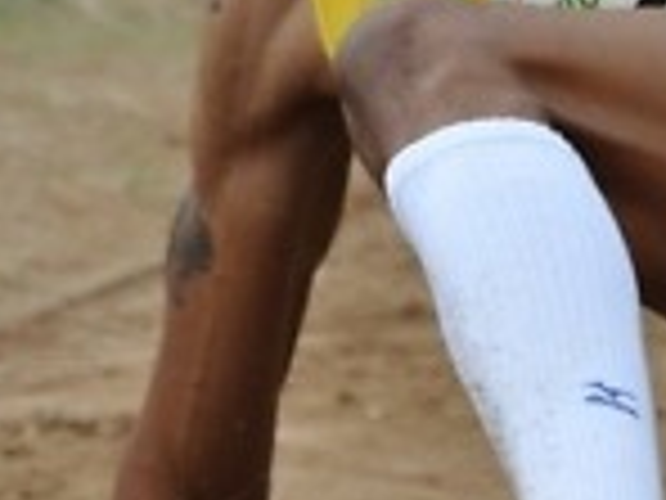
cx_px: 772
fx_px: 11503
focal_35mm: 598
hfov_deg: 3.3
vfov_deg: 2.5
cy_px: 324
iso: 800
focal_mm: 105
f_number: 5.6
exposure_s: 1/500
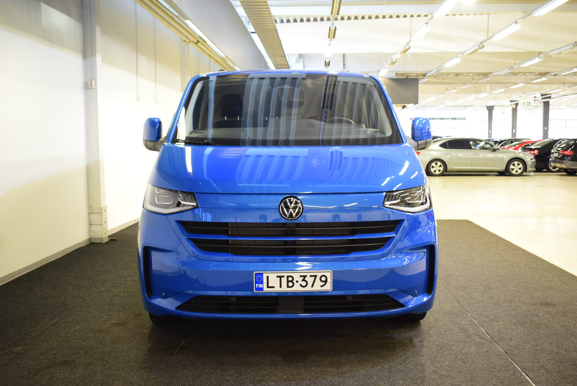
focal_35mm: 36
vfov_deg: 36.9
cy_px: 193
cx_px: 288
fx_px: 578
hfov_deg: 53.1
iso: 1600
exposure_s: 1/50
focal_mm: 24
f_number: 4
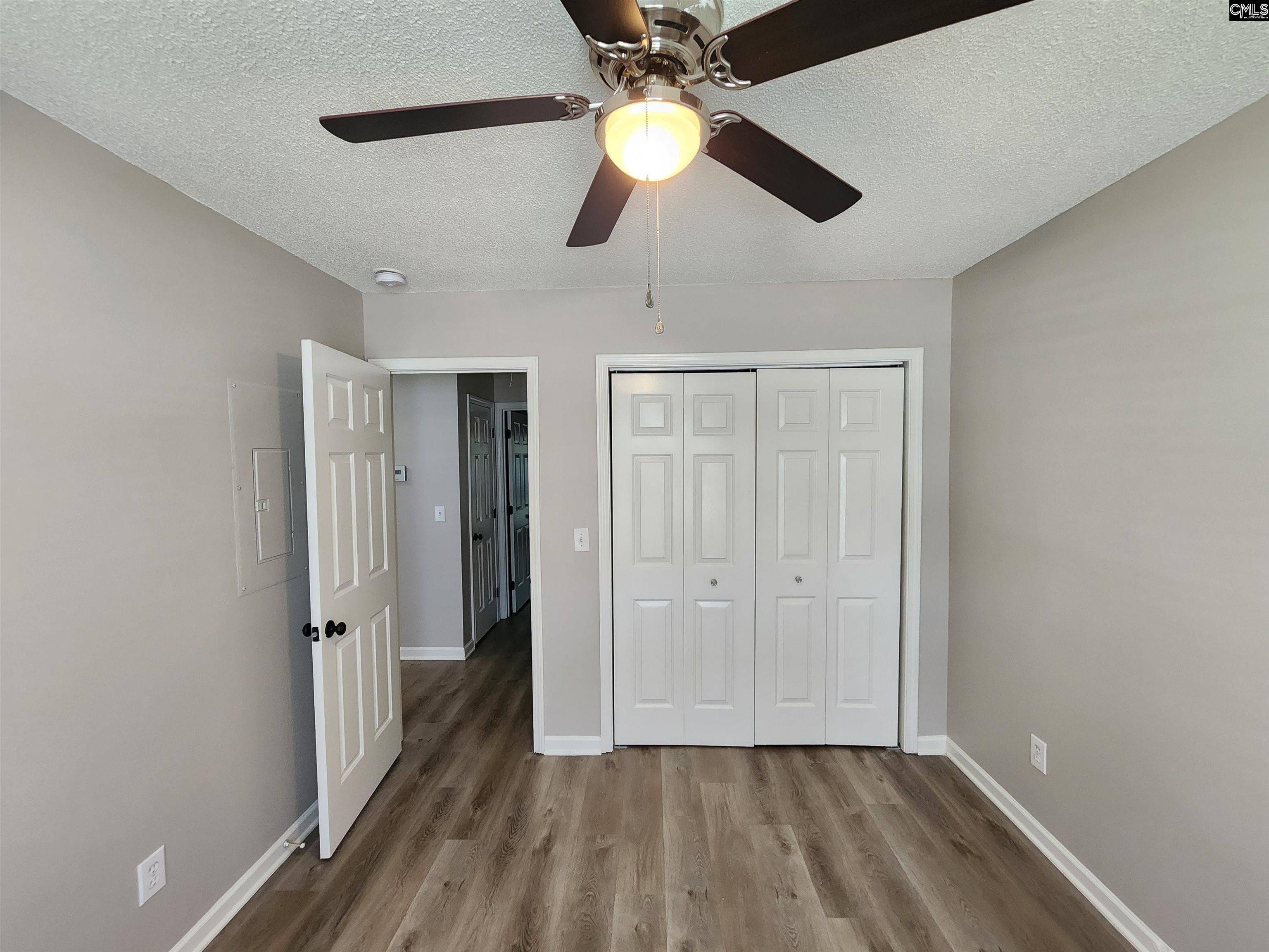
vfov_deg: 89.9
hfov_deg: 106.2
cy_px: 476
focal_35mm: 13
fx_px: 477
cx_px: 634
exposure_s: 1/60
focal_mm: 2.2
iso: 320
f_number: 2.2
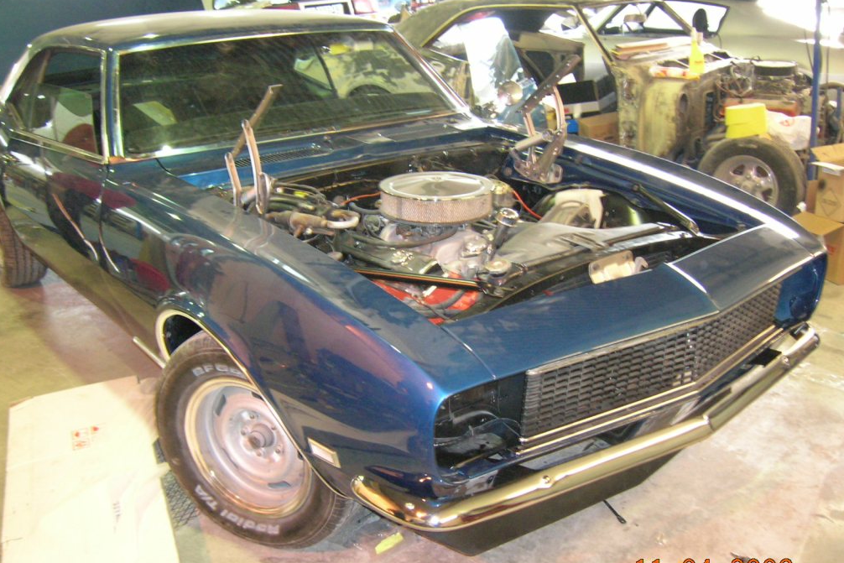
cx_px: 421
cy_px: 315
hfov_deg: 53.1
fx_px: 844
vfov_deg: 36.8
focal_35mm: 36
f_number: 2.9
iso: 200
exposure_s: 1/12.1
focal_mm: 5.7
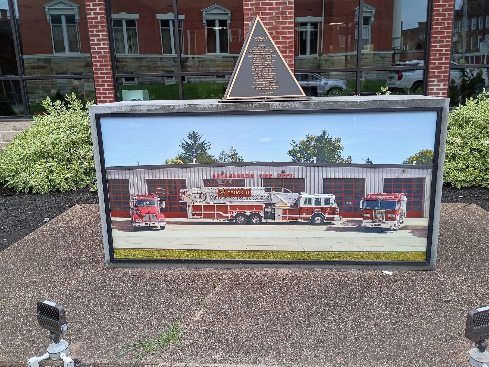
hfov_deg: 61.7
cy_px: 184
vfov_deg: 48.2
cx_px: 244
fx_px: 410
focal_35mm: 29
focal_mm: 4.27
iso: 100
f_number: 1.8
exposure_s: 1/244
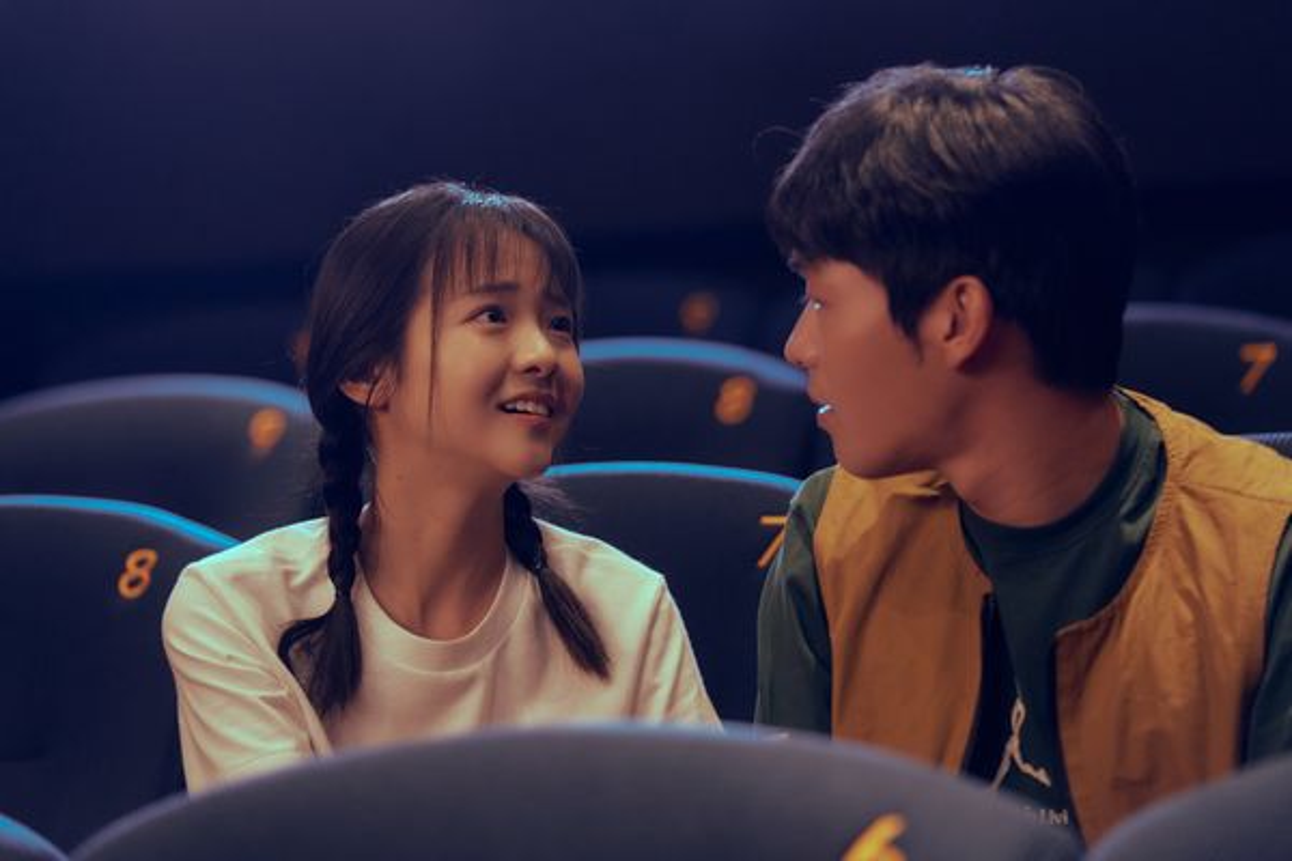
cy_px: 430
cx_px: 646
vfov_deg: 11.2
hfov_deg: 16.8
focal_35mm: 122
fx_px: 4378
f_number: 3.2
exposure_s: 1/125
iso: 3200
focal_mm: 122
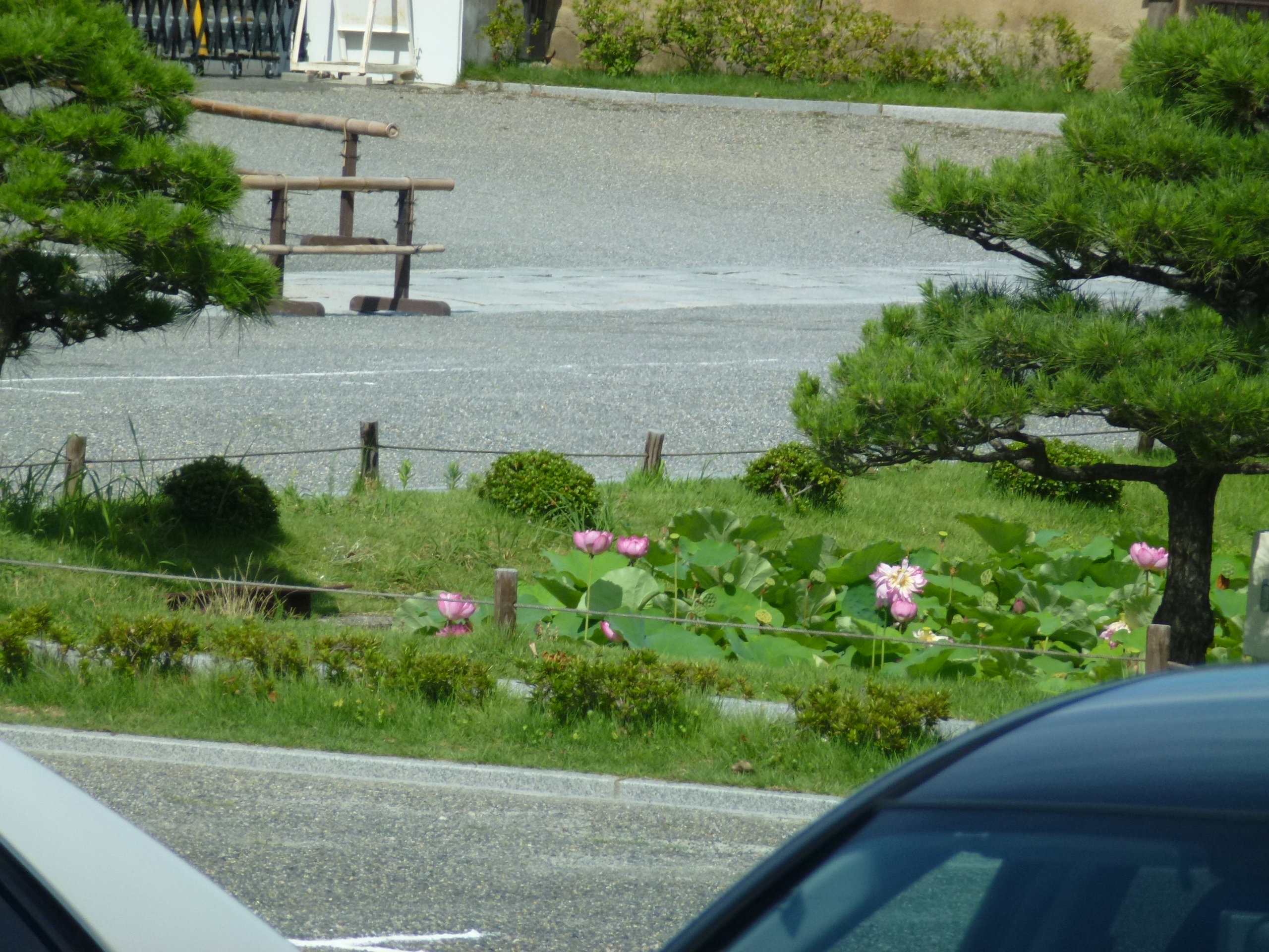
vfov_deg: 3.9
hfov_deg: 5.2
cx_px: 634
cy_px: 476
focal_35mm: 384
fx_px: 14077
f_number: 5.9
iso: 160
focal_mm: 68.8
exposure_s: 1/125
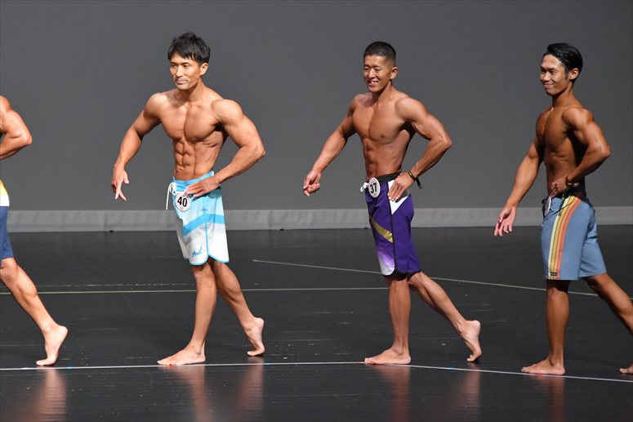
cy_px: 211
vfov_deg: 4.4
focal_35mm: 315
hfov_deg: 6.5
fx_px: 5536
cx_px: 316
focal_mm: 210
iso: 7200
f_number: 5.6
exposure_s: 1/400
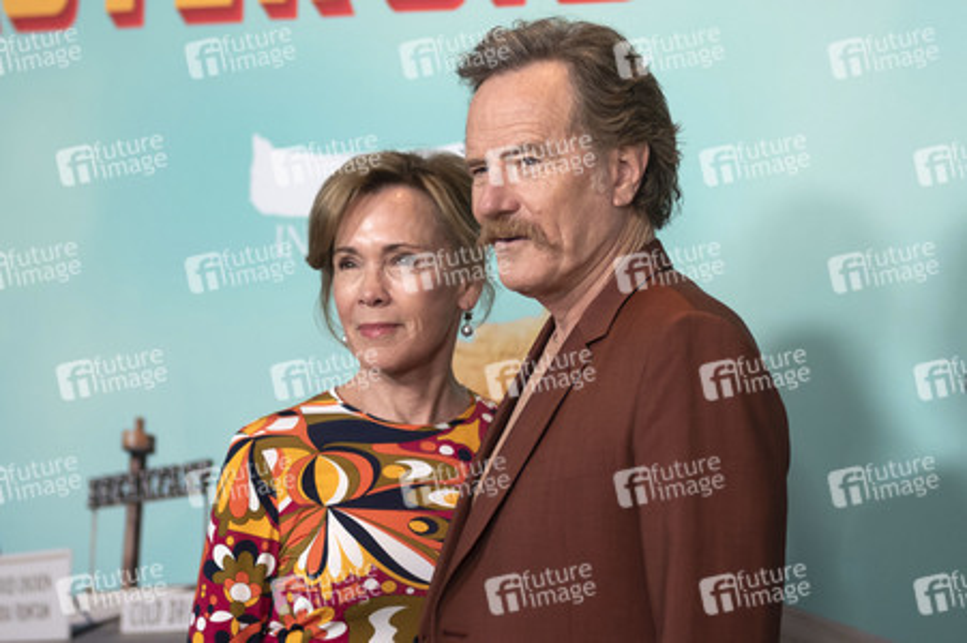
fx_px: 2684
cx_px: 484
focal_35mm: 100
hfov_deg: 20.4
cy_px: 322
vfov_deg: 13.7
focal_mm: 100
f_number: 3.2
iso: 1600
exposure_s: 1/640
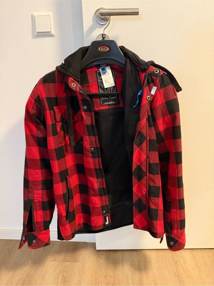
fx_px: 198
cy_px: 143
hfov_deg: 56.8
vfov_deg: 71.6
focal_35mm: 24
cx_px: 107
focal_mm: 6.76
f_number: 1.78
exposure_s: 1/50
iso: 800
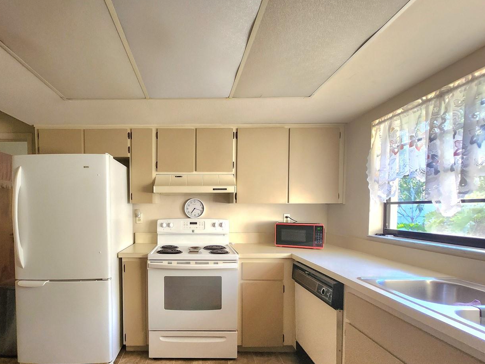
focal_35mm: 17
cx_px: 191
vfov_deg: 73.9
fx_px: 238
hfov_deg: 89.7
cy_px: 219
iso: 400
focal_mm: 1.74
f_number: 2.2
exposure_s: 1/60.2
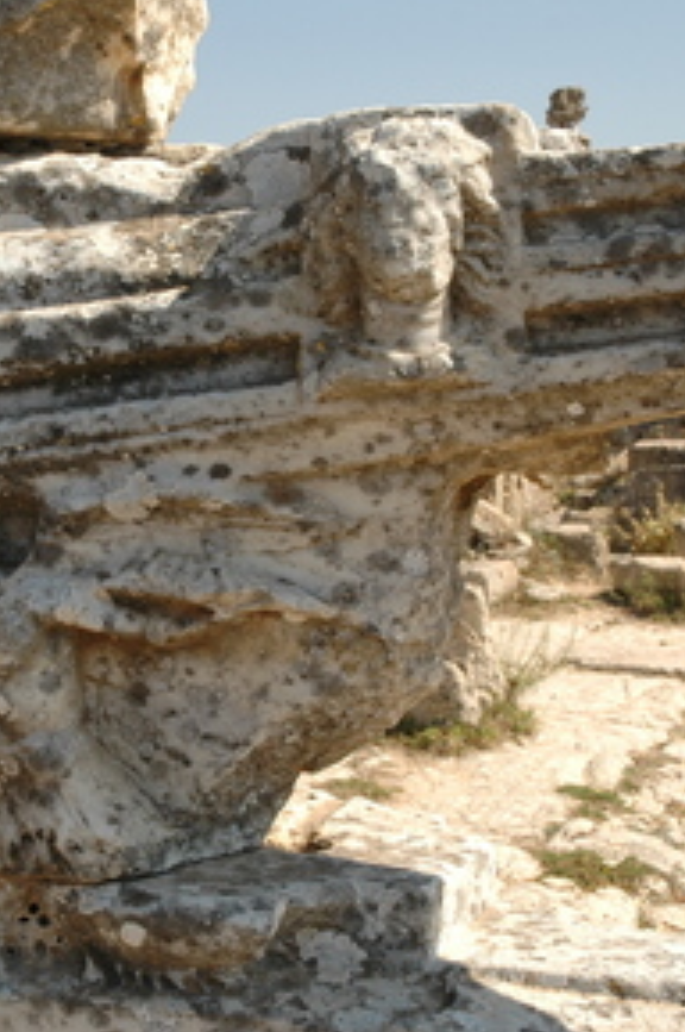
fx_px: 2024
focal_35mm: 71
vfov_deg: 28.6
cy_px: 514
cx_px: 96
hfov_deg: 18.9
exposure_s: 1/320
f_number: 9
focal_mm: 31
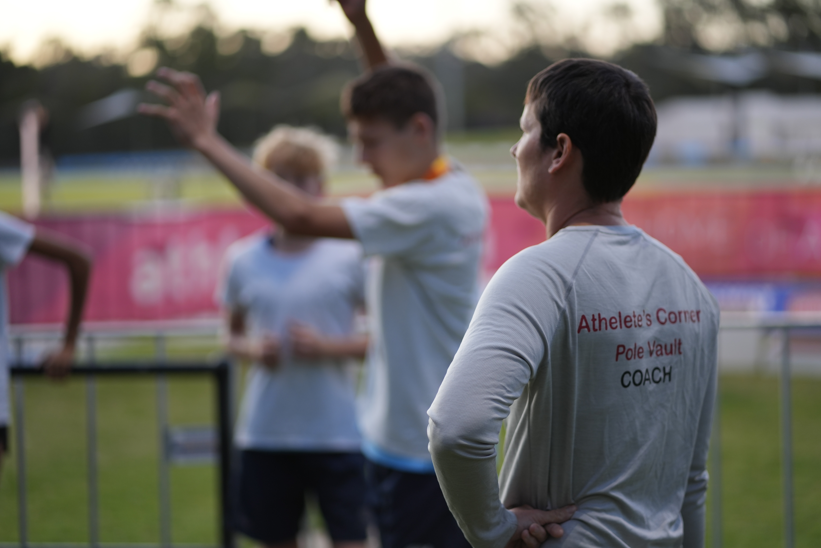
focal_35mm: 85
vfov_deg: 16.1
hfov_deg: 23.9
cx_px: 410
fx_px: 1938
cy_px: 274
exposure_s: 1/200
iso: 320
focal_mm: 85
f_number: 1.8
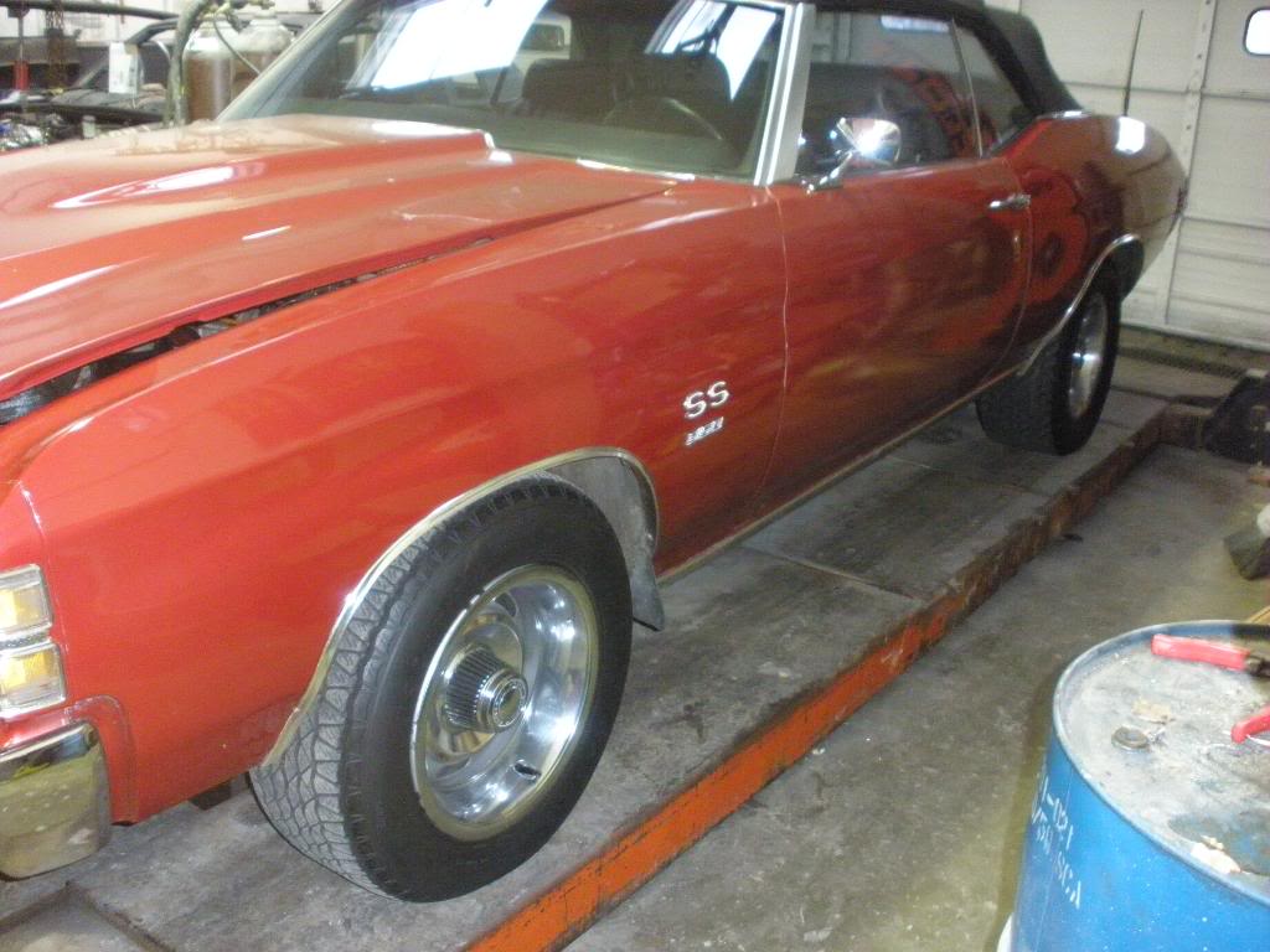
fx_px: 1321
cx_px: 635
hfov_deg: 51.4
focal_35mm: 36
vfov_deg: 39.7
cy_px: 476
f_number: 3.5
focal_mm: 6.3
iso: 800
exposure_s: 1/30
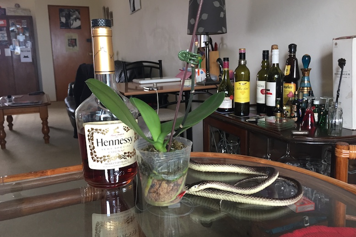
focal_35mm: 31
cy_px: 110
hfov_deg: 60.3
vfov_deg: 42.3
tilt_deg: -9.4
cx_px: 176
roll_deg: +1.0
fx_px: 307
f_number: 2.2
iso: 125
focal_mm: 4.15
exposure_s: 1/33
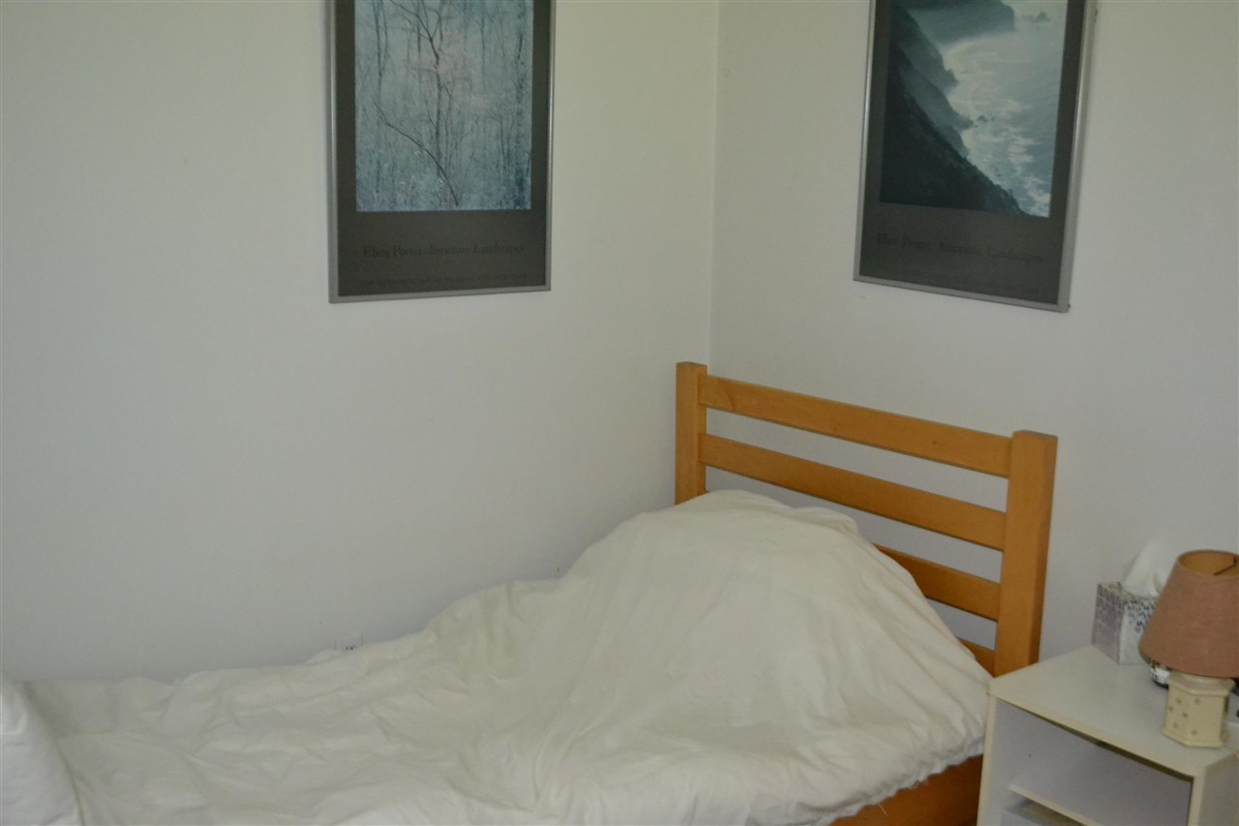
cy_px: 413
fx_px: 1239
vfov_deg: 36.9
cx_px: 620
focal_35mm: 36
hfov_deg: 53.1
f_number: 4
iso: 3200
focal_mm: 24
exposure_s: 1/60
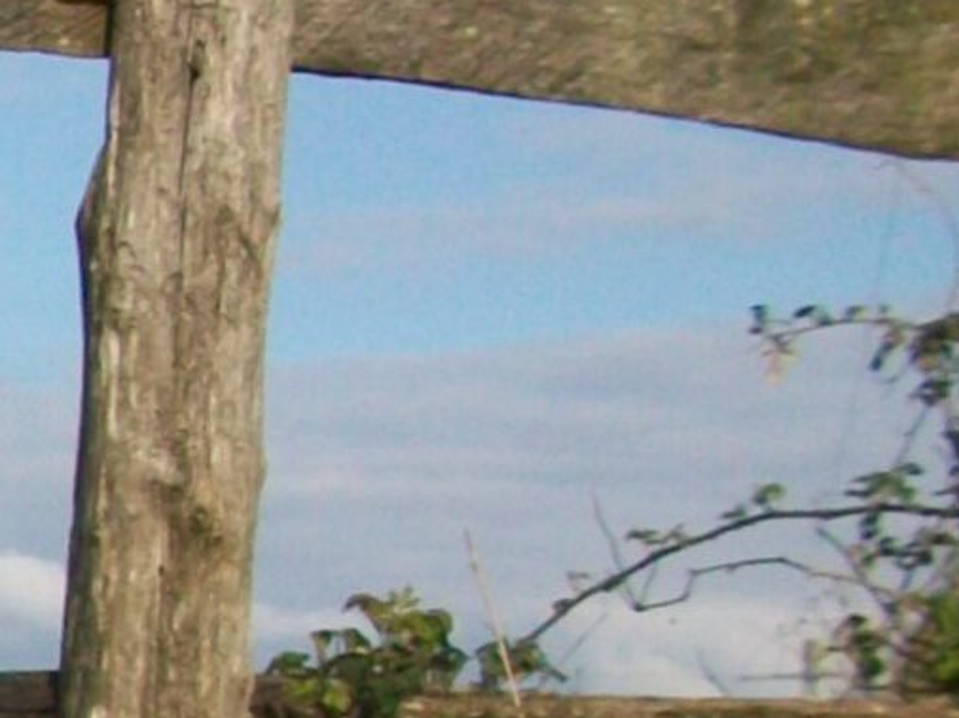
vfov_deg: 8.9
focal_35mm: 162
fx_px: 4486
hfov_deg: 10.8
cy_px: 1055
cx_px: -1152
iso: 64
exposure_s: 1/320
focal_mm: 5.7
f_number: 5.5
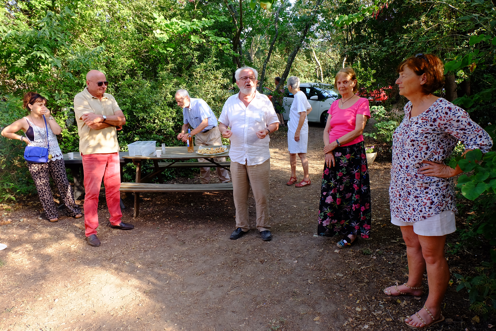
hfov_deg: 73.7
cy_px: 166
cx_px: 248
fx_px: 331
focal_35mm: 24
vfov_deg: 53.1
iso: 400
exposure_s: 1/80
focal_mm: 16
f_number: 6.4
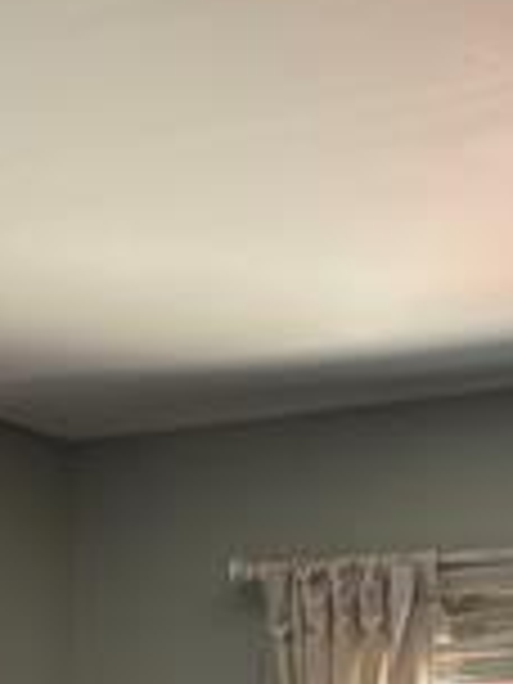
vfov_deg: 12.8
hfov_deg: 11.3
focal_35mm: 131
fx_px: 2589
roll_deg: +0.0
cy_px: 1444
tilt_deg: -11.1
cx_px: 392
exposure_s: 1/60
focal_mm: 5.96
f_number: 1.6
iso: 80
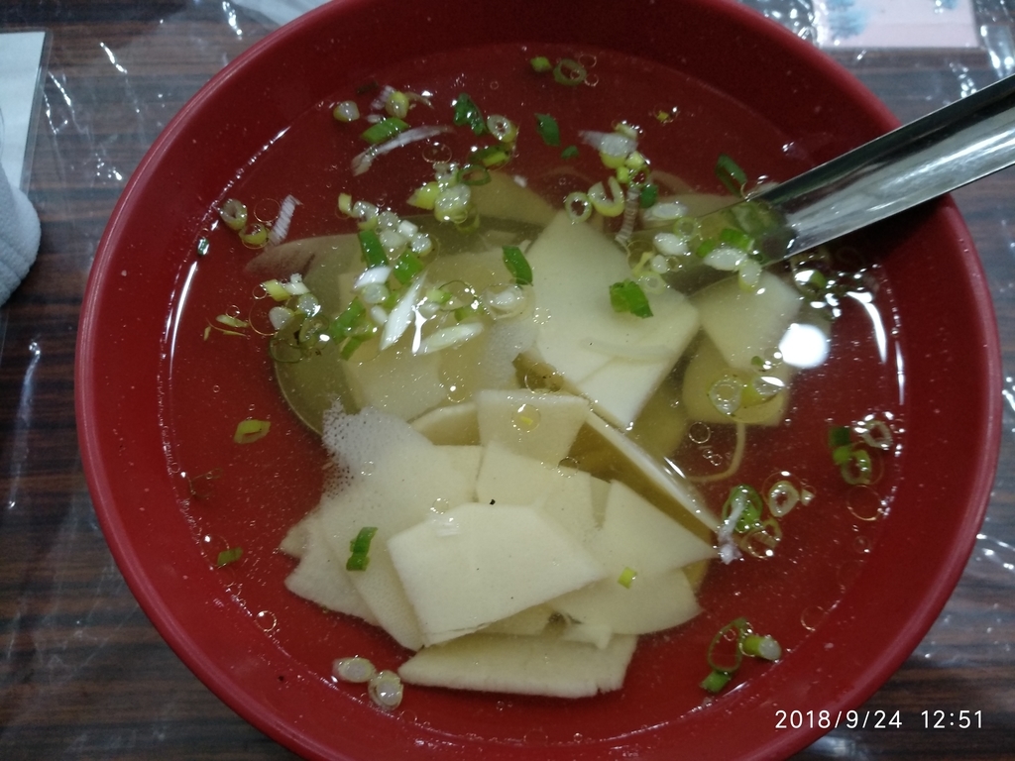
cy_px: 380
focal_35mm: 22
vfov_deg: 61.1
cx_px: 508
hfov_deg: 76.4
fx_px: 645
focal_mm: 3.81
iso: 400
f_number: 2.2
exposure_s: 1/30
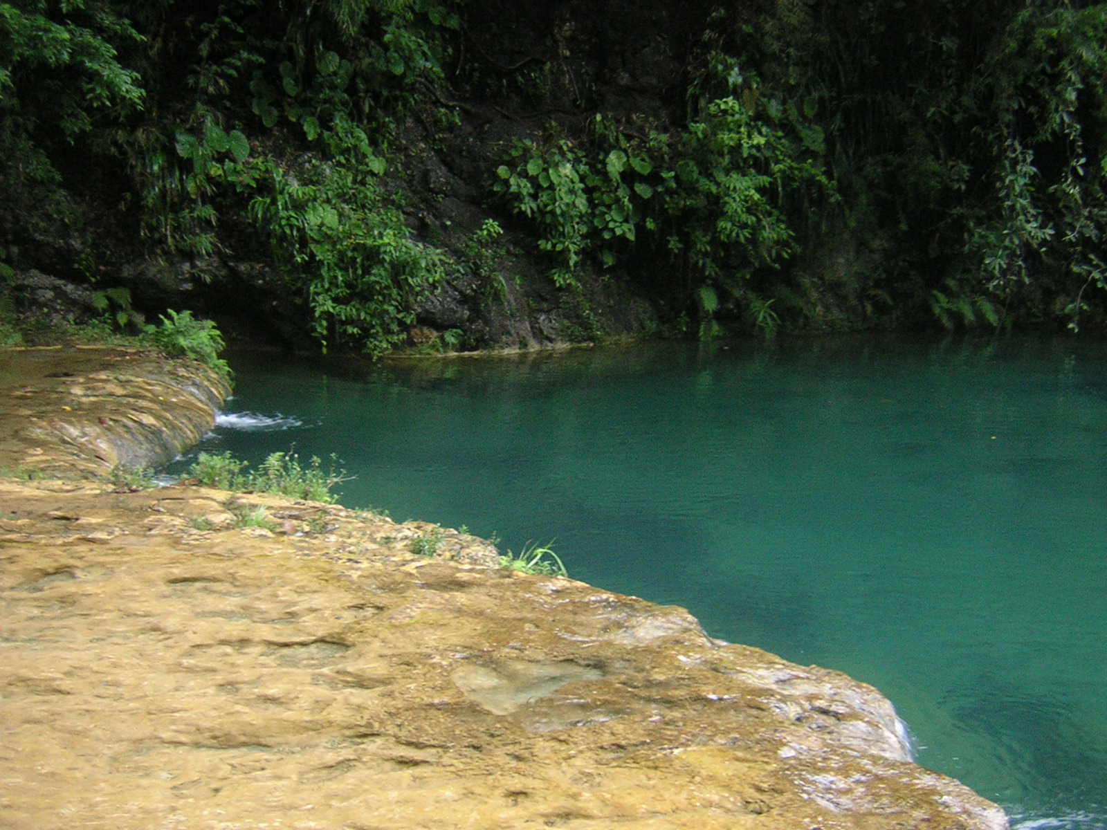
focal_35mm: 36
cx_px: 554
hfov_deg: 51.4
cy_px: 415
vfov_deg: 39.7
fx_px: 1151
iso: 400
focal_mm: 4.7
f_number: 2.6
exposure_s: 1/24.5
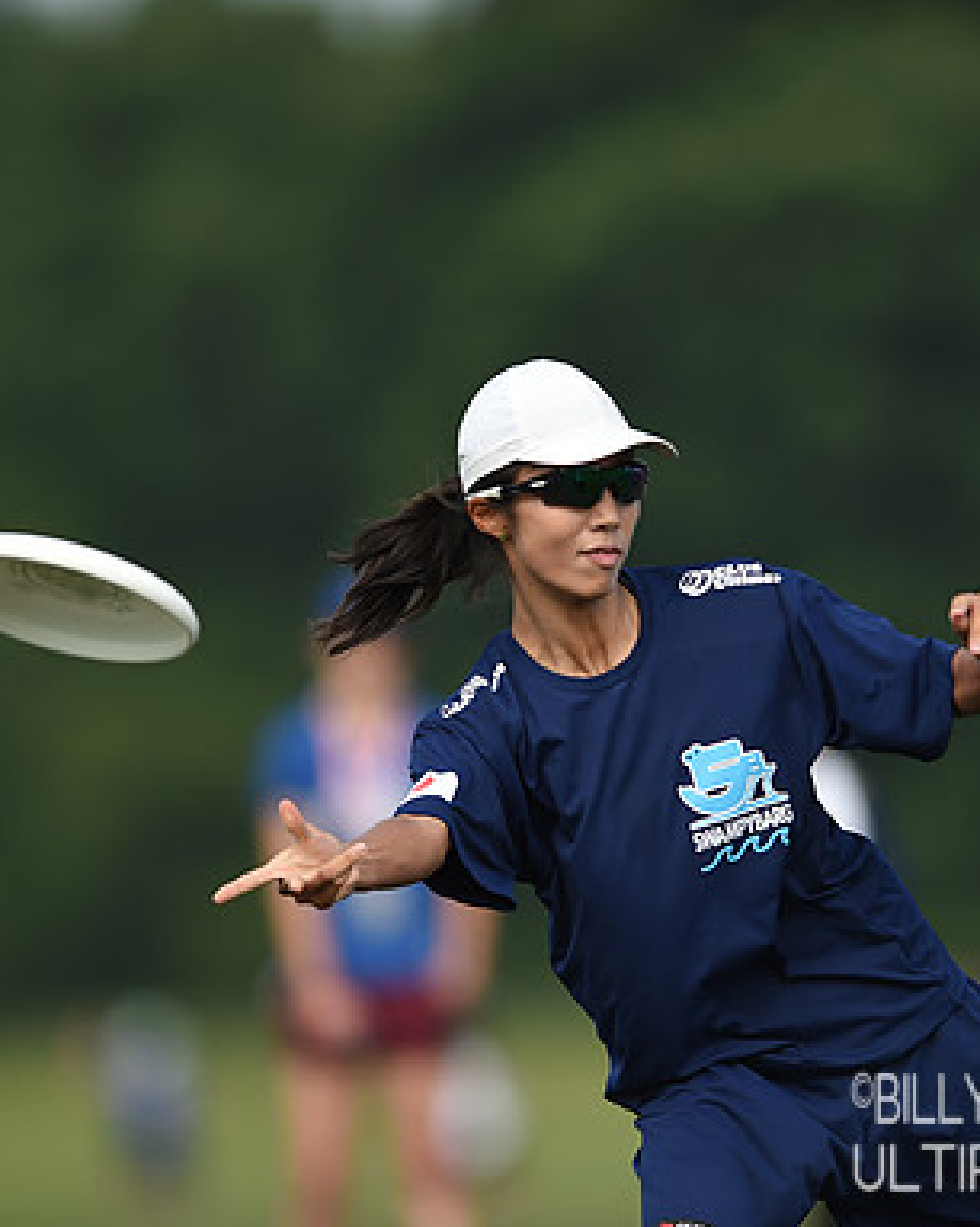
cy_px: 614
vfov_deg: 3.4
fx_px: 20609
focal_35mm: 568
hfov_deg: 2.7
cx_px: 647
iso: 100
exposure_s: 1/1000
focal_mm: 400
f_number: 2.8
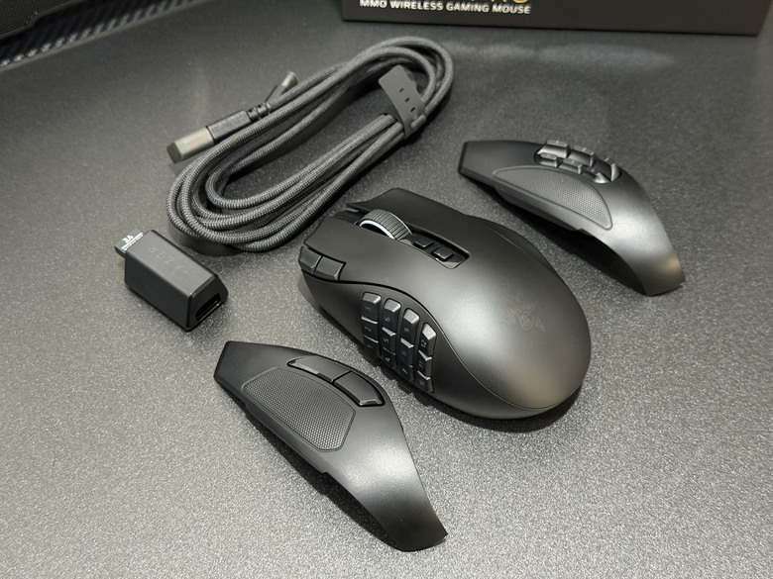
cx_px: 386
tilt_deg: -53.4
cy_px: 290
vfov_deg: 30.3
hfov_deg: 39.7
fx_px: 1072
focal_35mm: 48
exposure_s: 1/30
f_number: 1.78
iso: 800
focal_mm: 6.76
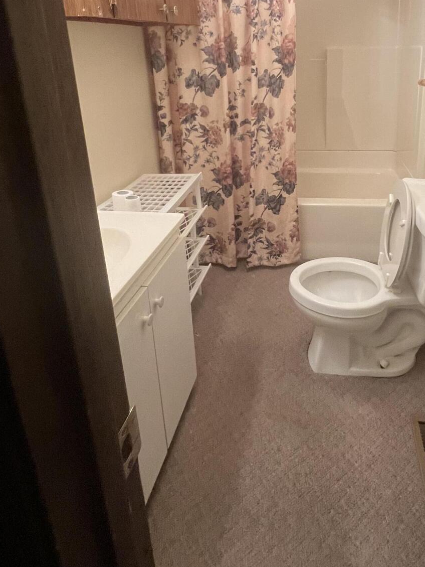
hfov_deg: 57.6
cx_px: 284
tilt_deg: -16.4
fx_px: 376
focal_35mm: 23
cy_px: 169
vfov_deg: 70.7
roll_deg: +1.3
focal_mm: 1.57
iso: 320
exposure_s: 1/60
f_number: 1.8
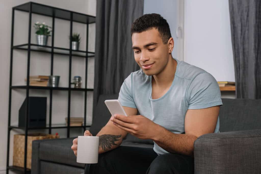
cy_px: 87
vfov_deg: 27.0
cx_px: 130
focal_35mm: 50
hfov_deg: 39.6
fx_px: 363
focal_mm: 50
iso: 160
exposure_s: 1/160
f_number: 5.6
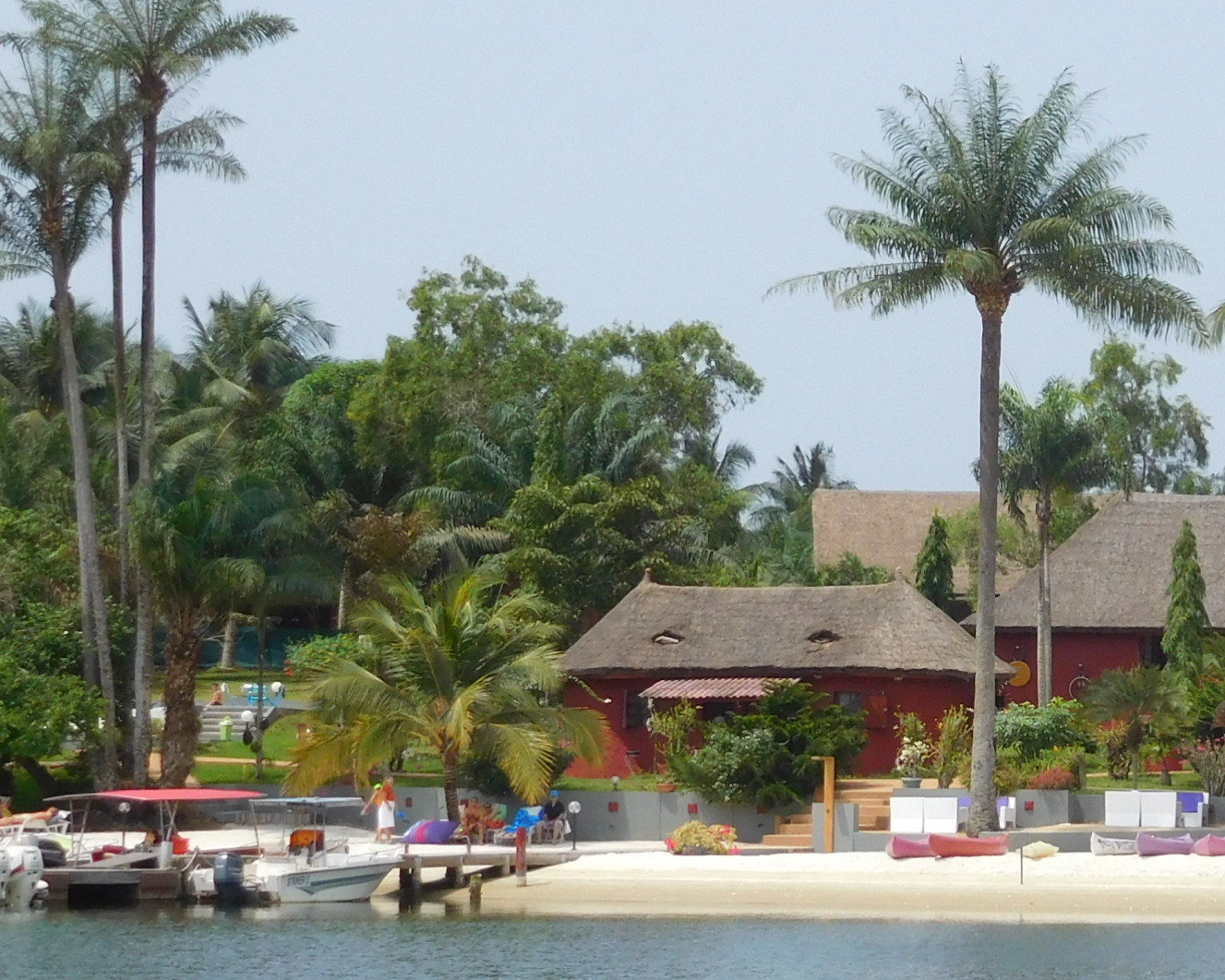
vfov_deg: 11.7
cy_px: 664
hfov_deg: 14.3
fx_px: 4786
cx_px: 1344
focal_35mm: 132
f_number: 4.2
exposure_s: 1/1000
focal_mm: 9.8
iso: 125
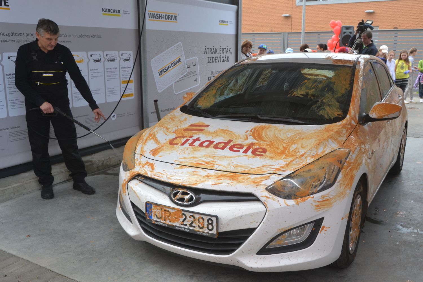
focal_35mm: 36
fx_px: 423
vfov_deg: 36.9
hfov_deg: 53.1
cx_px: 212
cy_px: 141
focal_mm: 24
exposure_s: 1/200
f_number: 10
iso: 400
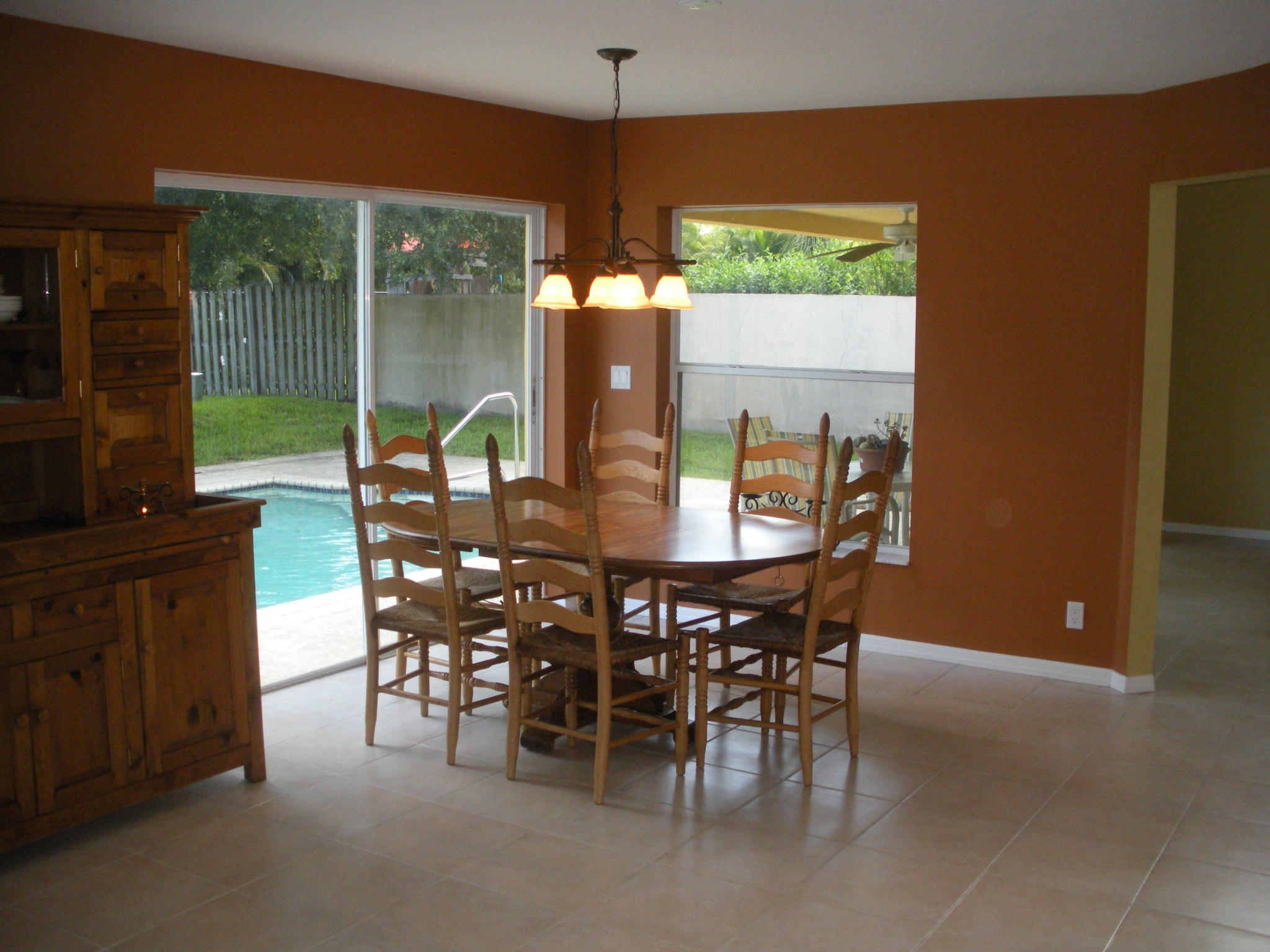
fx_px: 1321
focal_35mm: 36
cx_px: 635
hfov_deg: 51.4
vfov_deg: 39.7
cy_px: 476
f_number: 3.5
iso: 217
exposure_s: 1/62.2
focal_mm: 6.3
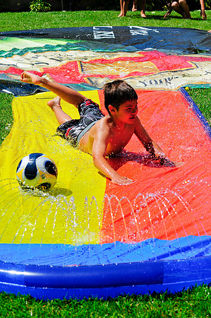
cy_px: 159
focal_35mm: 105
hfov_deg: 13.0
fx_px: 925
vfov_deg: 19.5
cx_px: 106
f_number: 7.1
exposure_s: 1/800
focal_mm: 70
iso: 200
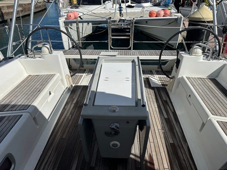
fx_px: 157
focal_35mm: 24
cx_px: 114
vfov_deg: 56.8
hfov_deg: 71.6
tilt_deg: -28.3
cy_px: 85
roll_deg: +1.3
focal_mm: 6.86
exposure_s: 1/9709
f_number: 1.78
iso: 80
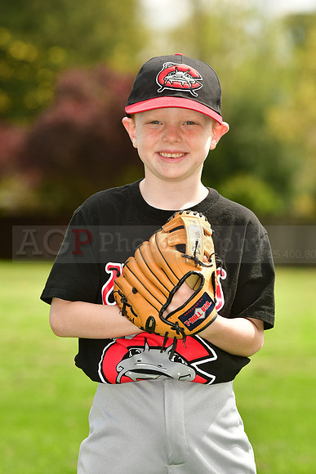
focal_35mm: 225
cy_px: 237
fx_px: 2961
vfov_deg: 9.1
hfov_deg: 6.1
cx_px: 158
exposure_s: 1/640
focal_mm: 150
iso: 200
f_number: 5
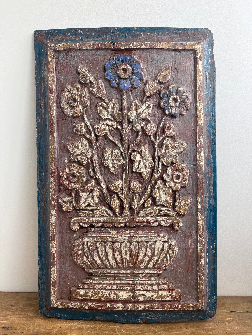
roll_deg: -0.4
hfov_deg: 53.1
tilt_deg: -7.8
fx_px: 252
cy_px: 168
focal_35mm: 26
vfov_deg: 67.3
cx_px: 126
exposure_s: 1/156
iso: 32
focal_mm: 5.96
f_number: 1.6
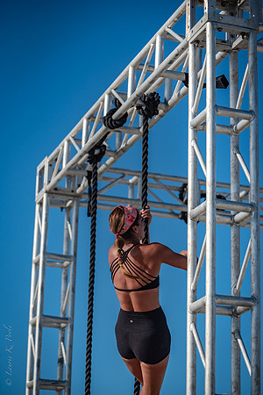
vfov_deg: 20.0
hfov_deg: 13.4
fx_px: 1118
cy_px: 198
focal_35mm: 102
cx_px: 132
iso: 250
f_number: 2.8
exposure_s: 1/4000
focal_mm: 102
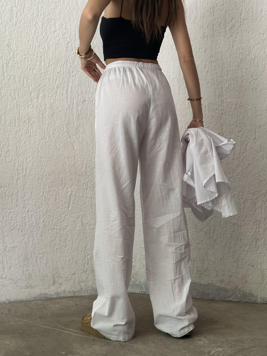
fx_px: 494
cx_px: 134
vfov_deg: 39.7
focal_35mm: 48
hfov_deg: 30.3
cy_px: 178
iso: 125
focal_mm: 6.86
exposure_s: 1/119
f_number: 1.78
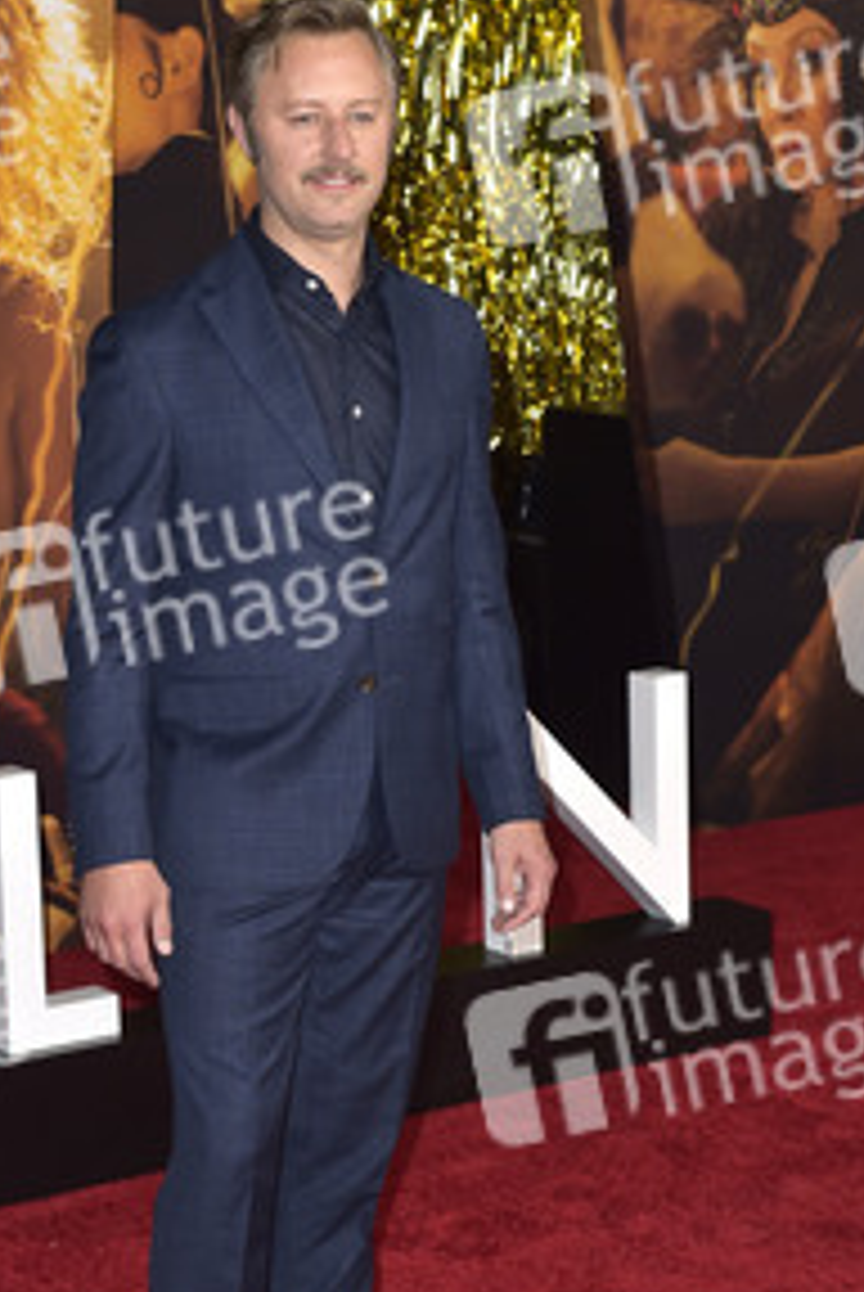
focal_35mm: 78
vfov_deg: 25.9
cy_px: 815
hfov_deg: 17.5
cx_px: 290
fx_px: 2801
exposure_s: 1/250
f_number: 6.3
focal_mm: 56
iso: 1000
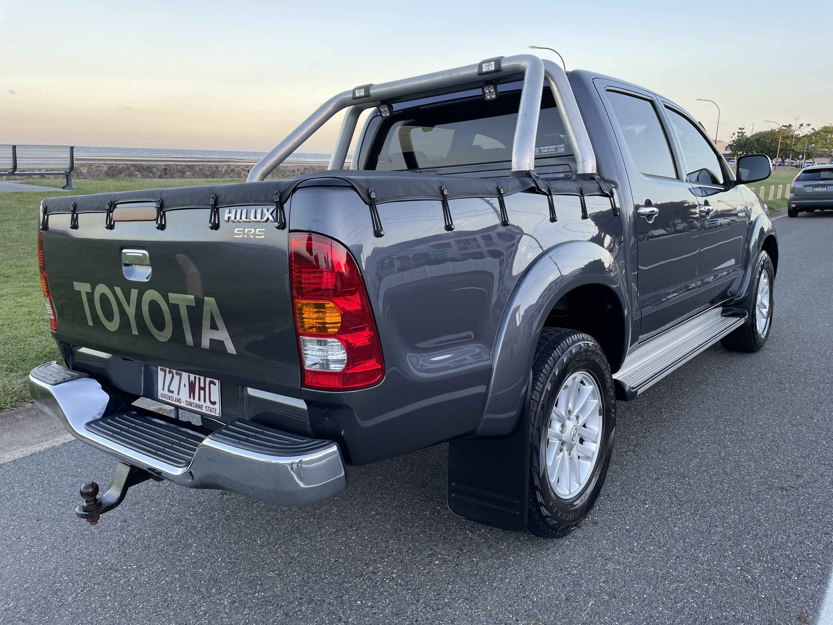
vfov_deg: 53.1
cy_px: 312
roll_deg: -1.3
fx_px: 626
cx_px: 416
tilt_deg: -14.4
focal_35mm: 26
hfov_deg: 67.3
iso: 40
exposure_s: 1/121
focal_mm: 4.2
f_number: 1.6
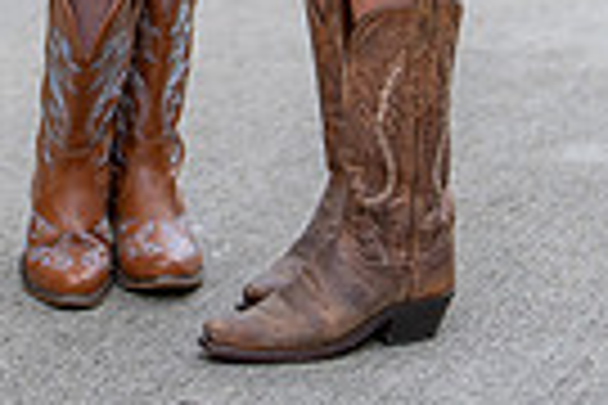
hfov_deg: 7.7
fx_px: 4492
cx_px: 211
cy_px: -561
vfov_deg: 5.0
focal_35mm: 266
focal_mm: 50
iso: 100
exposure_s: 1/1250
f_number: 1.2
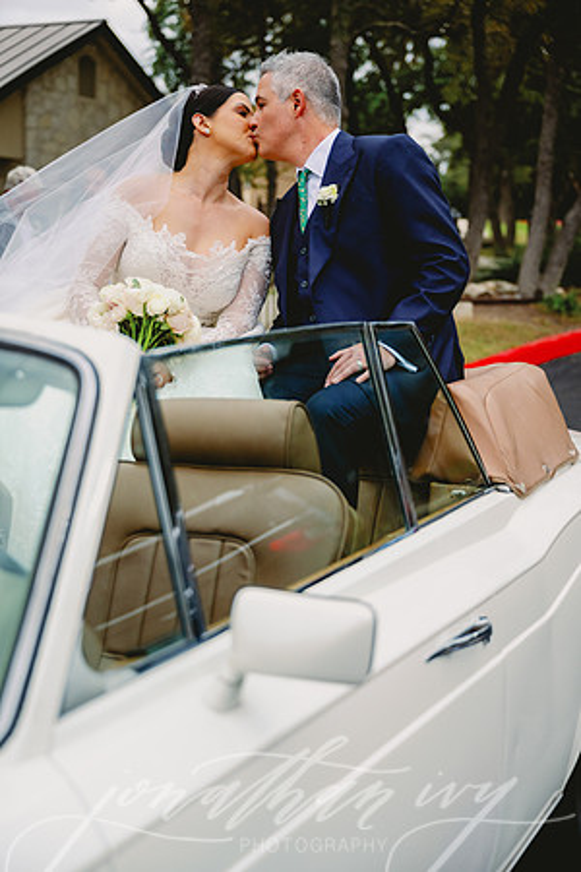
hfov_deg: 23.8
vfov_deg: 35.1
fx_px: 1380
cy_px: 436
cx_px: 290
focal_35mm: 57
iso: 500
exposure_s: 1/2500
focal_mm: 57
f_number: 2.8
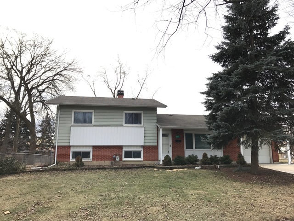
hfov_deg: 63.4
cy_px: 110
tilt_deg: +11.6
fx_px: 238
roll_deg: -0.3
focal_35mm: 28
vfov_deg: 49.7
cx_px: 147
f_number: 1.8
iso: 20
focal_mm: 3.99
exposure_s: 1/1623
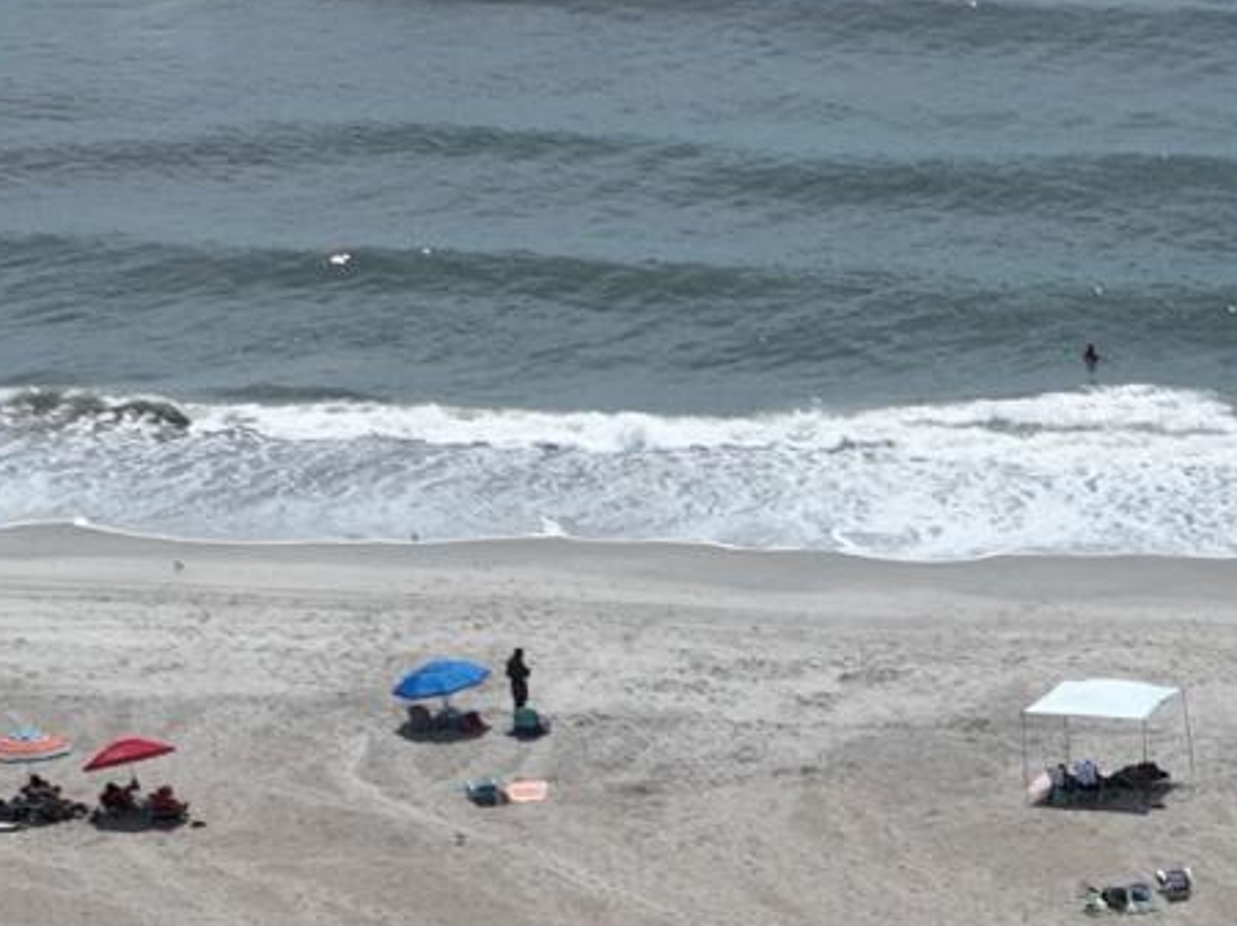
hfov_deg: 11.6
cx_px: 2064
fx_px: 5715
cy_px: 1647
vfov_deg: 8.9
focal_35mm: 160
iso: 100
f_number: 2.8
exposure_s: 1/3200
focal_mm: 12.29
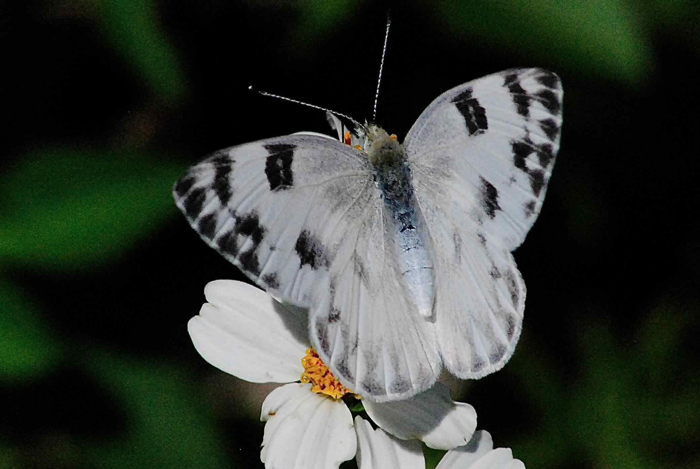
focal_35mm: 450
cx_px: 350
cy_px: 234
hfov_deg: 4.6
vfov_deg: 3.1
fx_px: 8761
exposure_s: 1/4000
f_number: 14
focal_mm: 300
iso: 1600
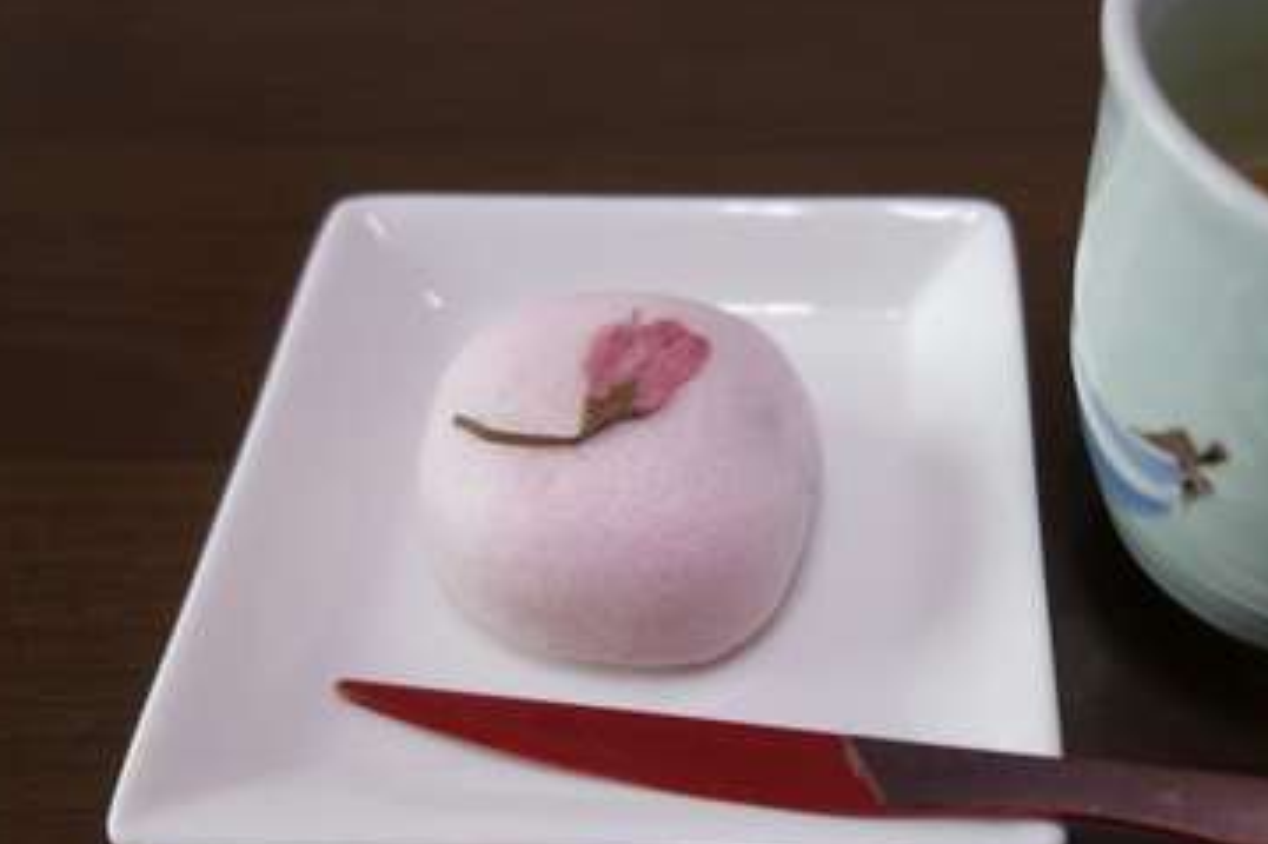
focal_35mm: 39
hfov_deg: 48.8
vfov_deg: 34.2
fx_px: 1373
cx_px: 837
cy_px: 404
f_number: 1.8
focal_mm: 10.4
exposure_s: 1/30
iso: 125
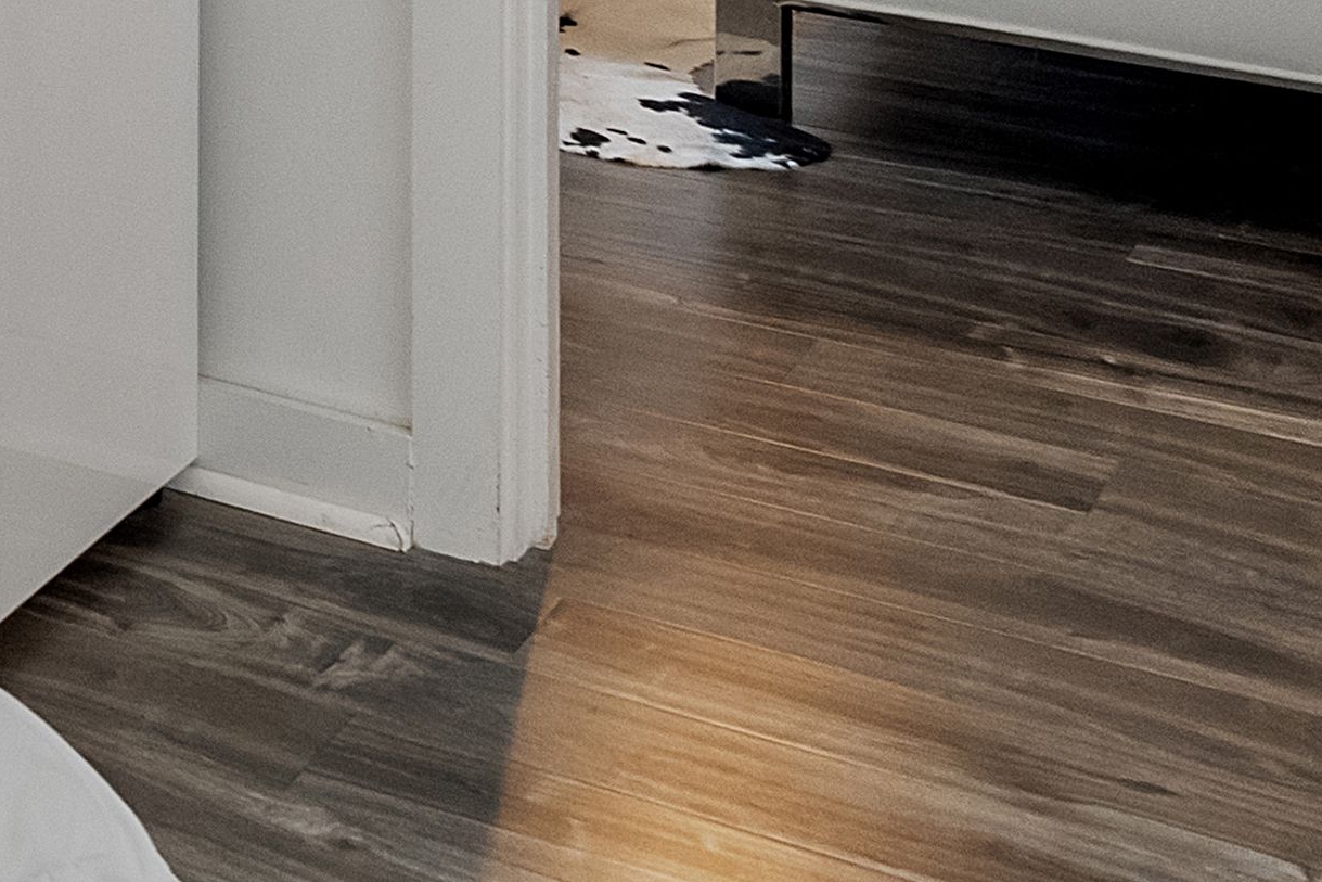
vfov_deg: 13.0
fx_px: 3379
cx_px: -1554
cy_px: -868
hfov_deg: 15.7
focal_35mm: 92
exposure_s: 1/50
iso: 640
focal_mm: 16
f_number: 8
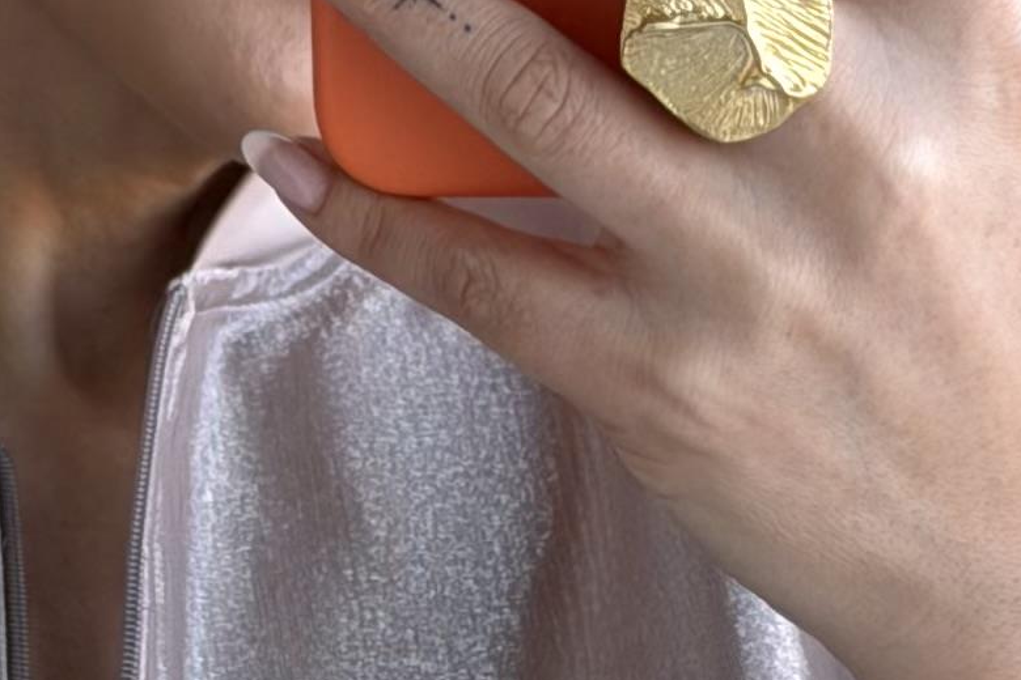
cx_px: 427
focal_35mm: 258
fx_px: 7317
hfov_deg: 8.0
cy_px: 876
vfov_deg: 5.3
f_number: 1.78
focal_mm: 6.76
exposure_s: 1/121
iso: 64
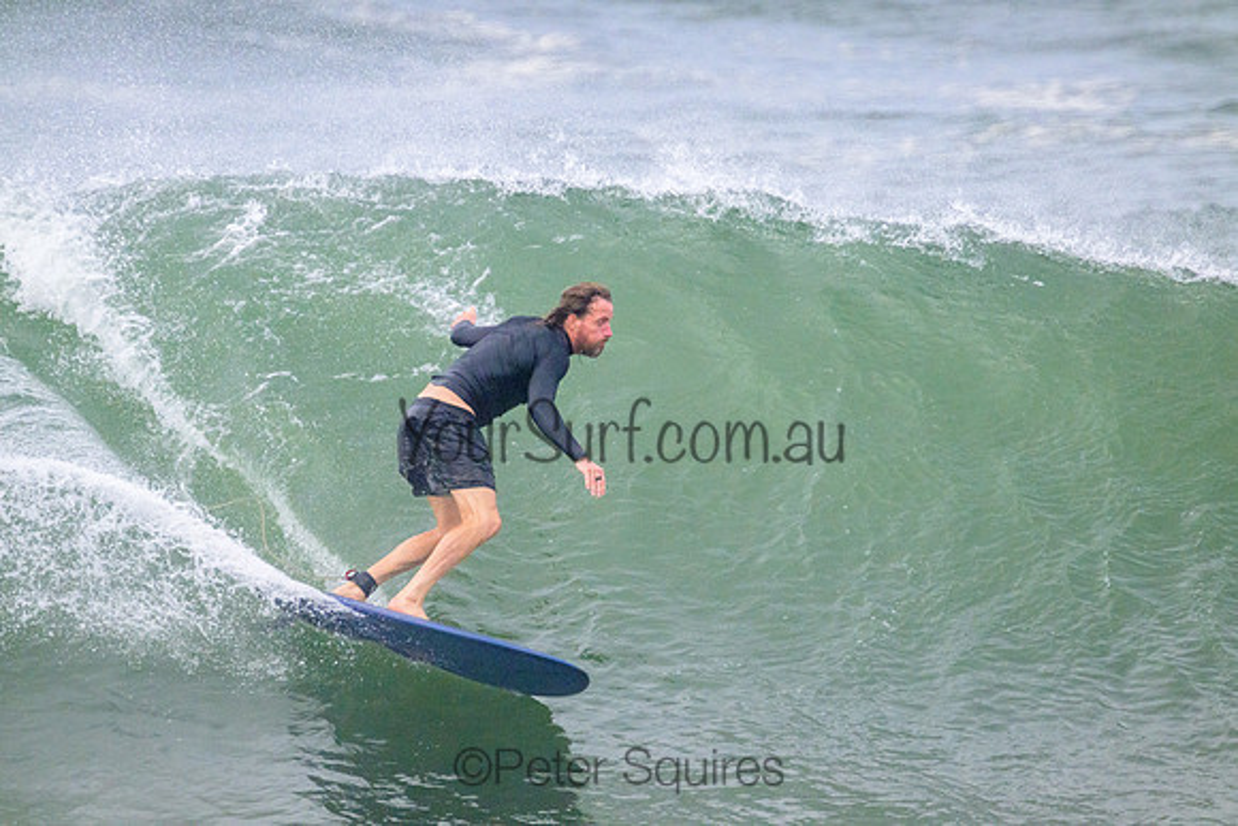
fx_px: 27516
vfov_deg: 1.7
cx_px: 619
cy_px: 413
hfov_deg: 2.6
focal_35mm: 800
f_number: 11
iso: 3200
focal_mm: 800
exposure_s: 1/2000
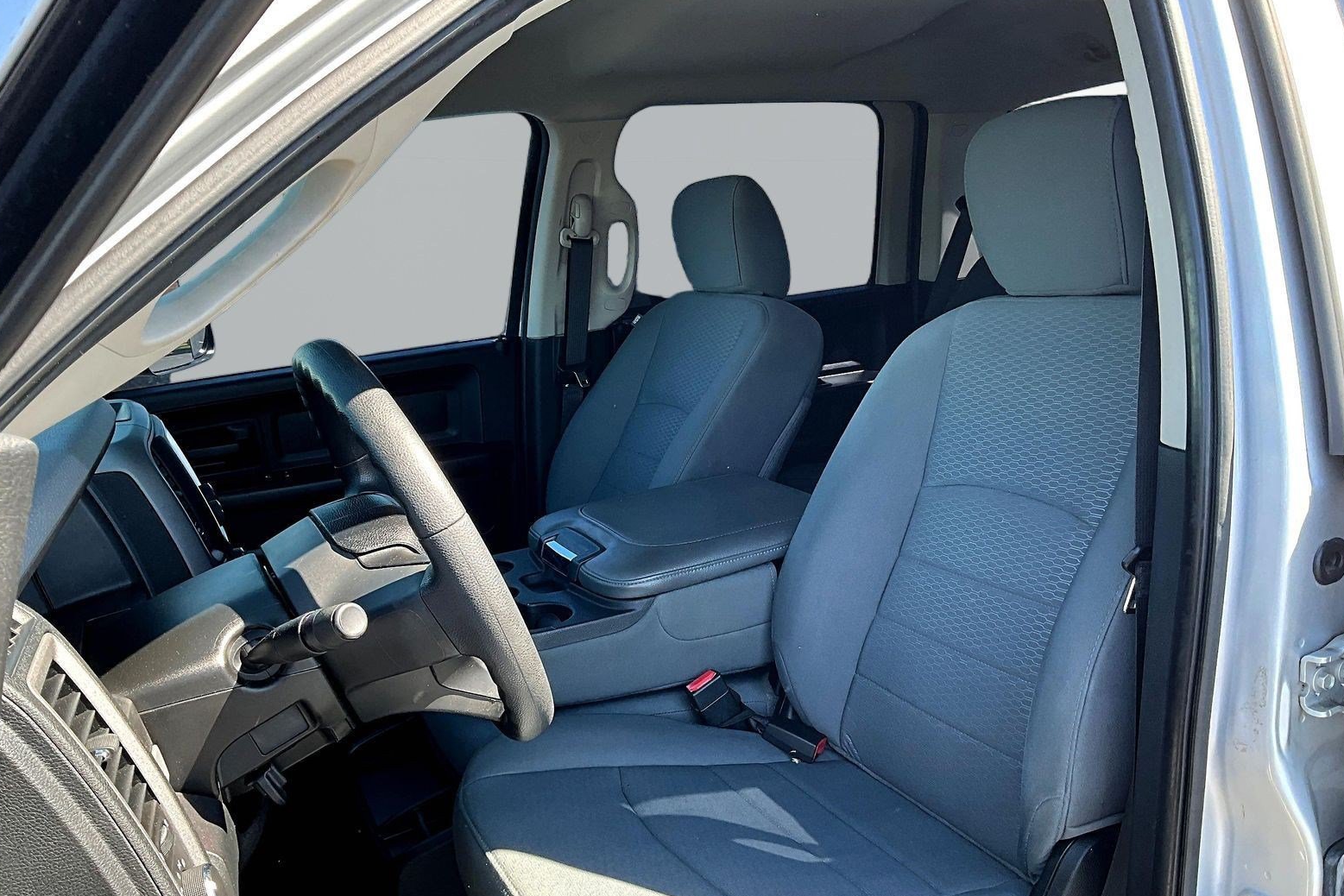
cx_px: 679
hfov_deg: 60.3
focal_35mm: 31
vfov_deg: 42.3
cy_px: 474
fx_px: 1157
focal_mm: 3
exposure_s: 1/122
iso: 32
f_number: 1.8
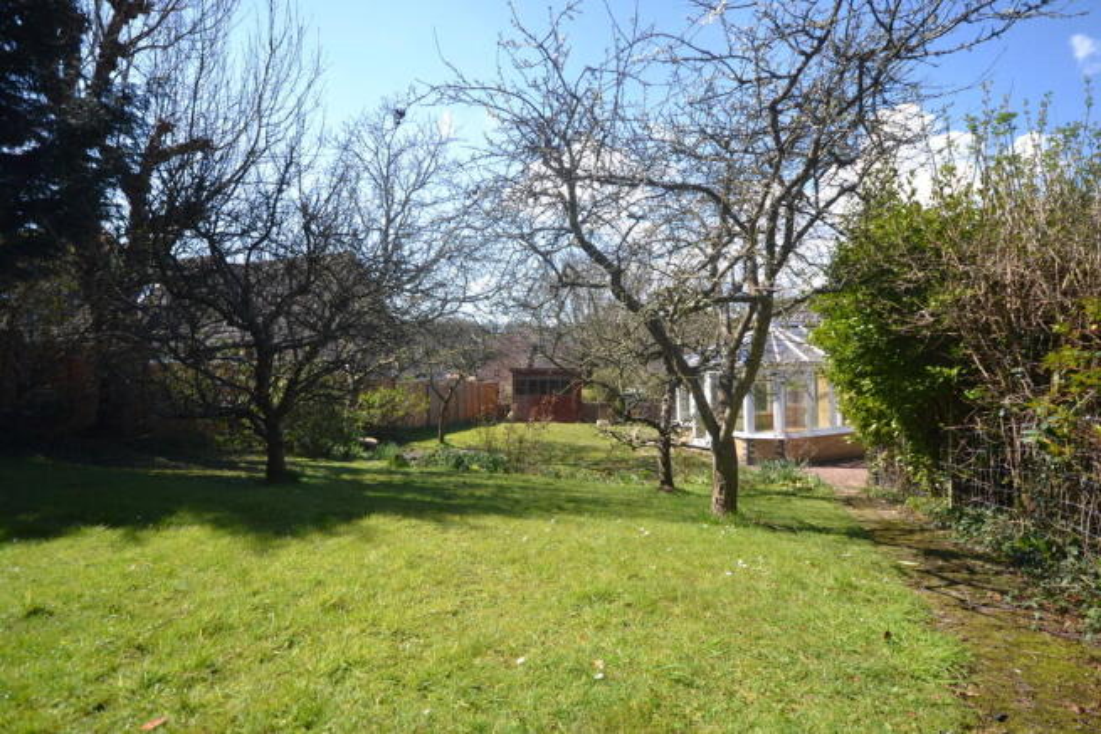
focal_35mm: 20
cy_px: 367
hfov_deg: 85.4
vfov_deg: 63.2
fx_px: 596
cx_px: 550
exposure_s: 1/160
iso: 100
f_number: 6.3
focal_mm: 13
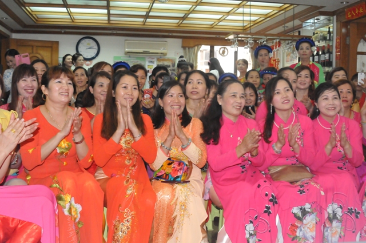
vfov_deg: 31.8
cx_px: 183
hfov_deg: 46.5
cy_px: 122
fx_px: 426
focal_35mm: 42
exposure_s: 1/60
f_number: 8
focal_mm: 28
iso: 3200
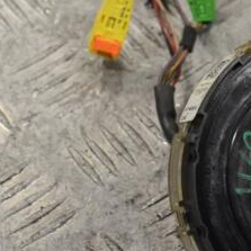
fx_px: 1354
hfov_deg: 10.5
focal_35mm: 165
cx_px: 277
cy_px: 119
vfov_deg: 10.6
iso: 3200
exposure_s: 1/320
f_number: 9
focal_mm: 48
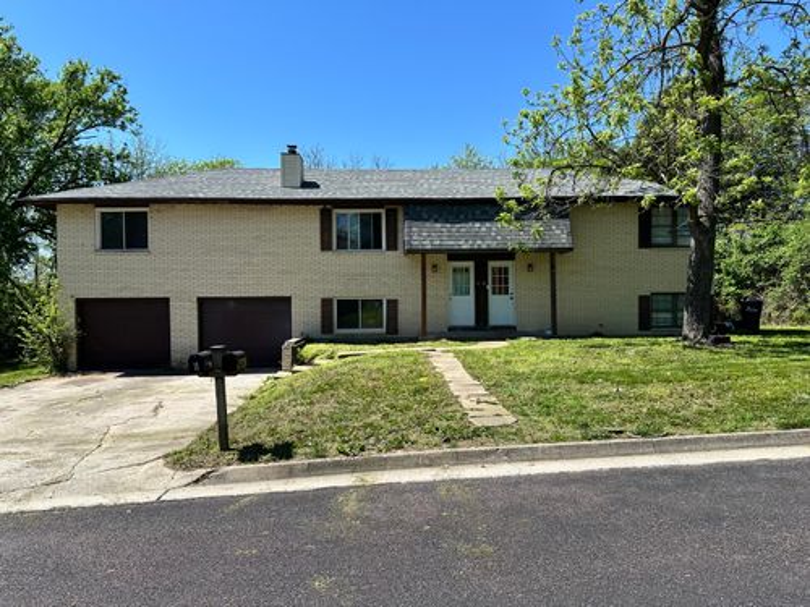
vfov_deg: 56.8
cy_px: 304
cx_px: 405
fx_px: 562
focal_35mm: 24
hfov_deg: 71.6
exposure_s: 1/3356
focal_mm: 6.86
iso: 80
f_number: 1.78
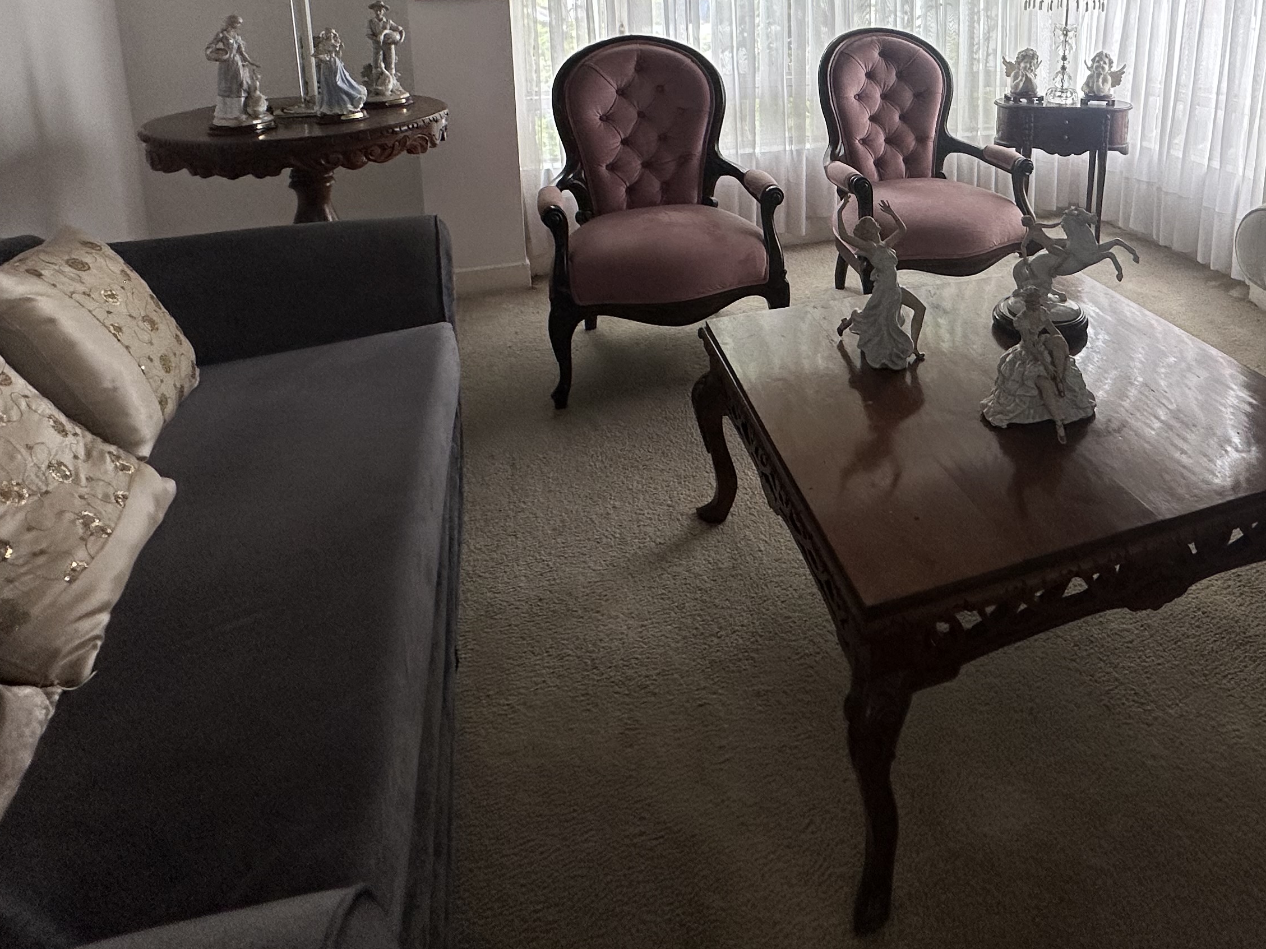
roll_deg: -0.1
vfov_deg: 49.6
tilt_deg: -9.8
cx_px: 881
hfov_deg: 66.8
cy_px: 118
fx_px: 914
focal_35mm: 25
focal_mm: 2.22
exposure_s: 1/99
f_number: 2.2
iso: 100
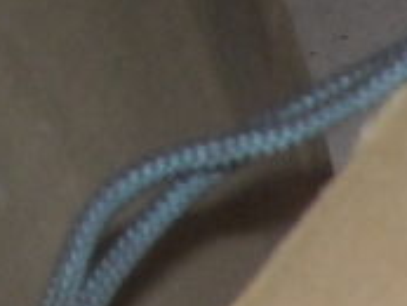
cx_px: 922
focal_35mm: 202
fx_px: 2377
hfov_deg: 9.0
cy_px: 784
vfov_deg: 6.9
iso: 200
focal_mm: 5.7
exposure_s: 1/60
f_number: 2.8
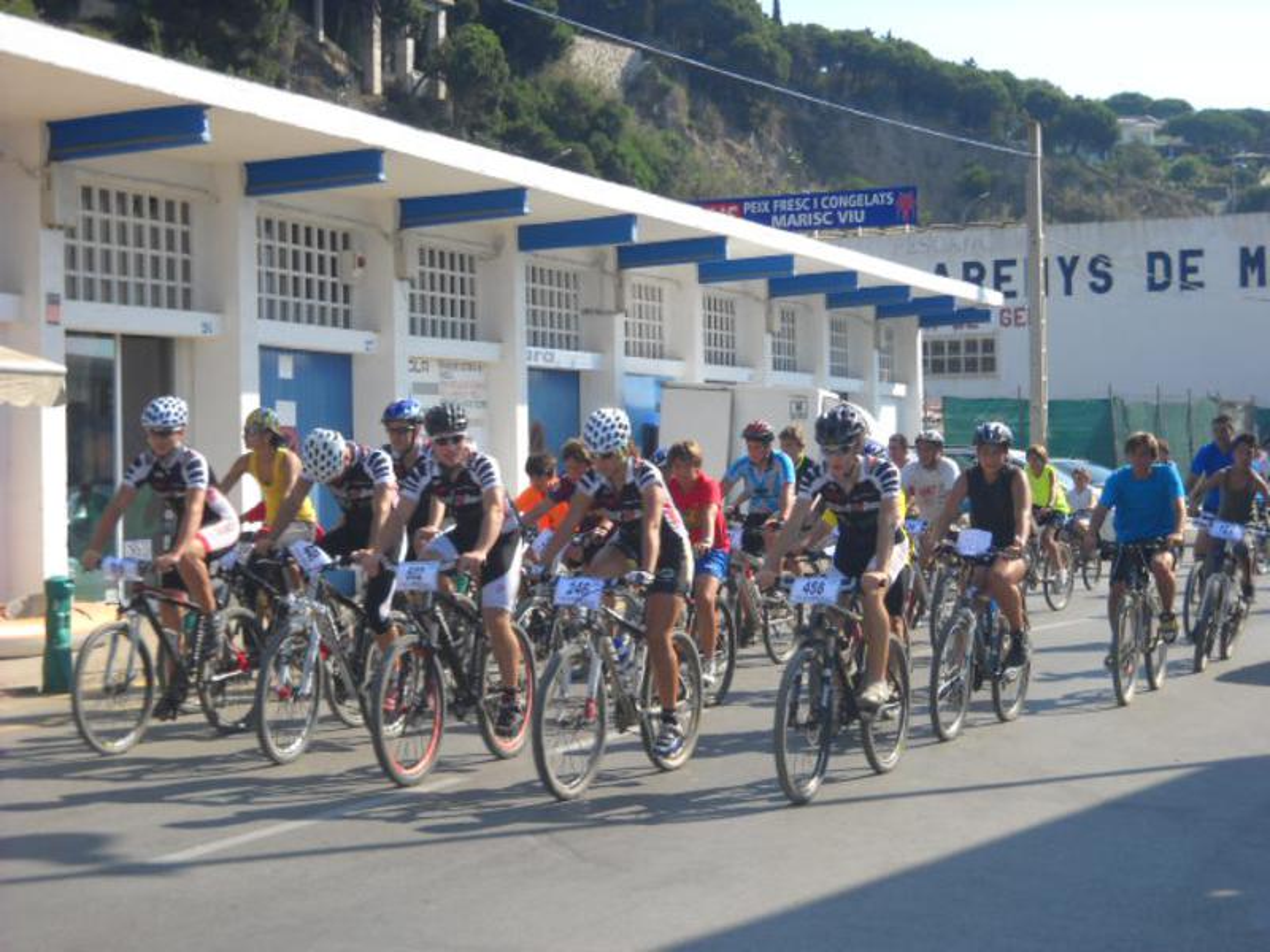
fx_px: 2385
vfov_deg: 22.6
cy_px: 476
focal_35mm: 65
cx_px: 635
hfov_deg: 29.8
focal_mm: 10.84
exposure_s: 1/129
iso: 64
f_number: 7.1
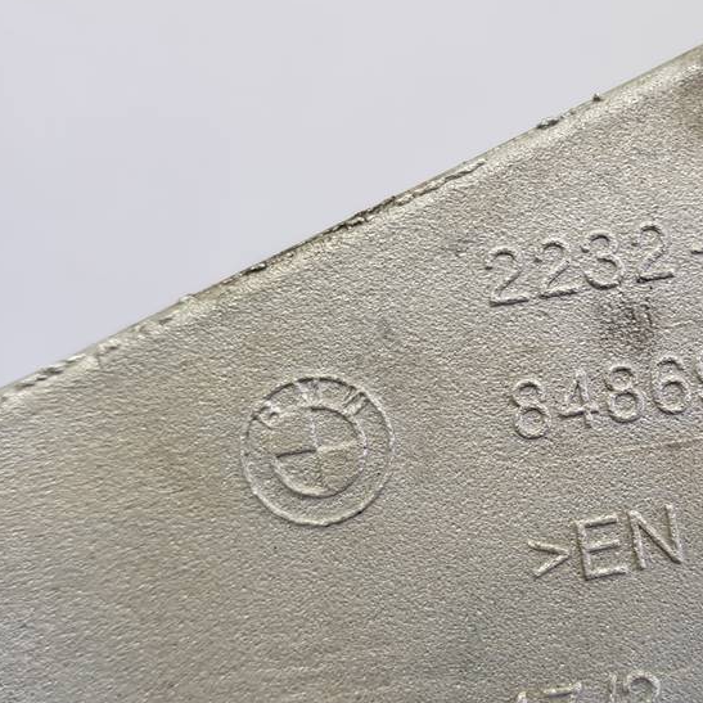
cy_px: 353
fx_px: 988
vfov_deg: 39.2
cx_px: 590
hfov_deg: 37.4
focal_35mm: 43
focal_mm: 4.2
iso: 80
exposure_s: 1/100
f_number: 1.7
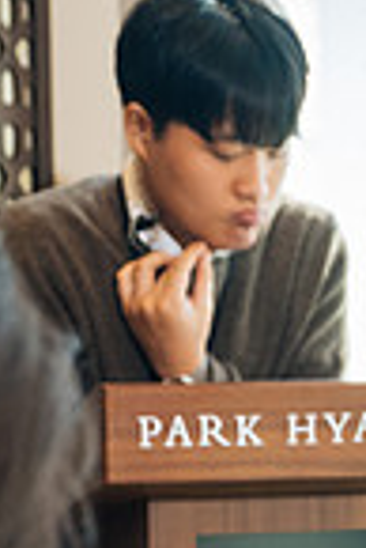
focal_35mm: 180
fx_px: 2738
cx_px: 392
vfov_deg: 11.0
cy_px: 839
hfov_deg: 7.6
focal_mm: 38.8
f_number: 3.6
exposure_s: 1/250
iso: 1600
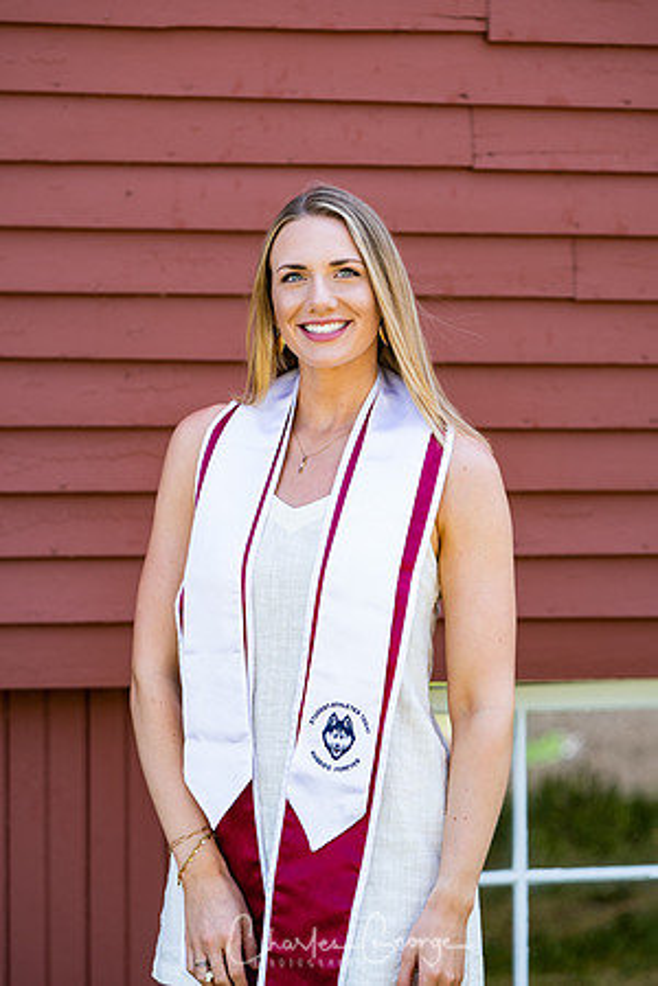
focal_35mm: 195
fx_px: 5346
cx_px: 329
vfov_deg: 10.5
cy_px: 493
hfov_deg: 7.0
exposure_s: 1/250
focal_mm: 130
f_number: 2.8
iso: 100
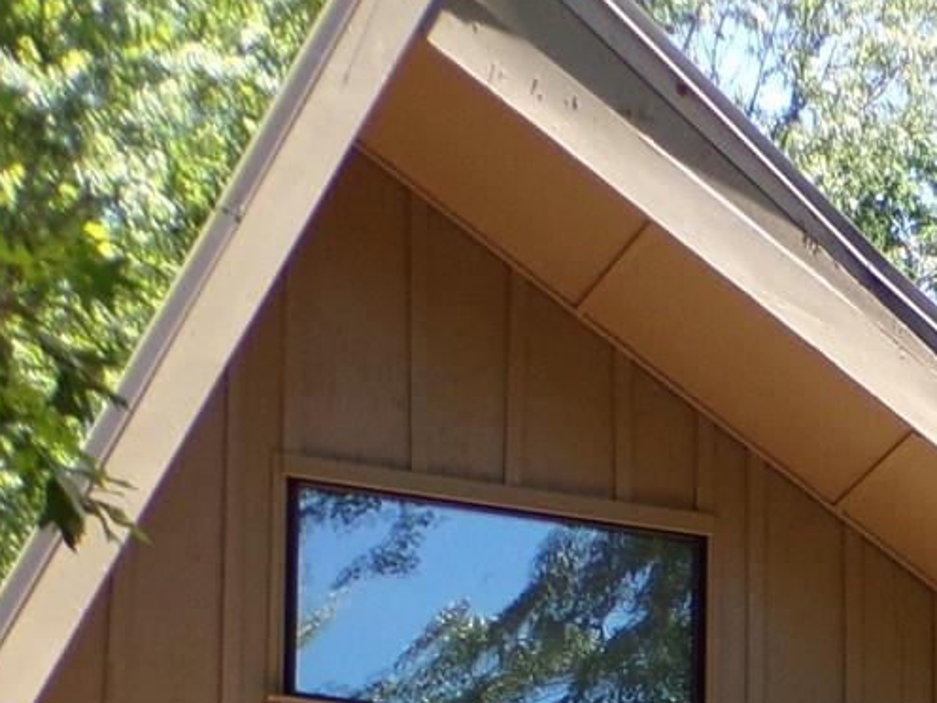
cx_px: 1334
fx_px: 3573
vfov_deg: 10.6
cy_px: 1243
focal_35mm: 132
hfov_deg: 14.1
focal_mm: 5.8
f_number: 3.2
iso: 80
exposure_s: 1/210
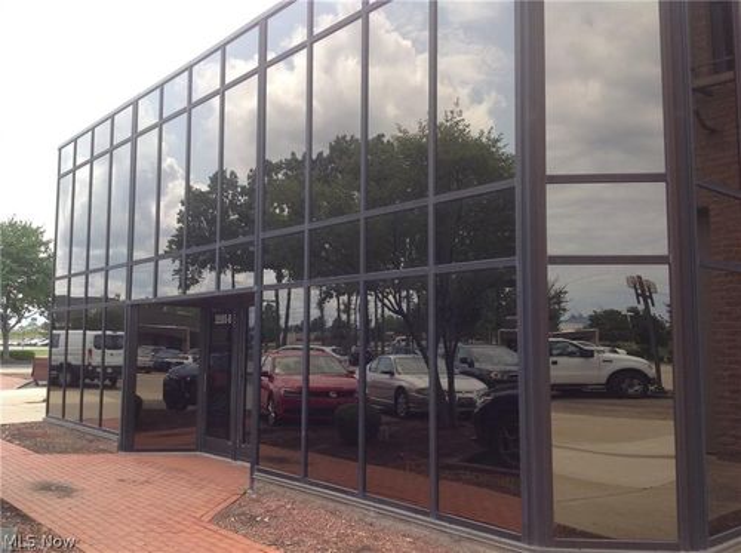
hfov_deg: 52.7
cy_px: 276
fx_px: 748
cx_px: 370
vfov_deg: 40.6
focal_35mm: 35
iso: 50
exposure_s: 1/687
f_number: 2.4
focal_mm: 4.28
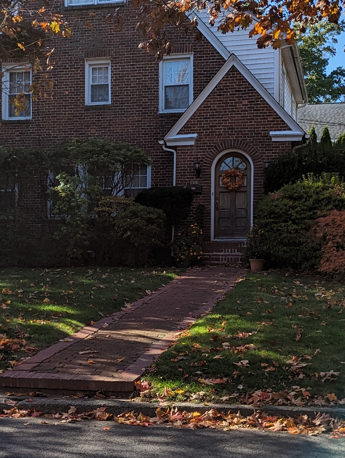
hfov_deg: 22.1
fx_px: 875
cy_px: 264
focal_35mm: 66
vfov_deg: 29.3
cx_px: 90
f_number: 1.85
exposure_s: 1/1258
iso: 39
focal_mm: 6.81
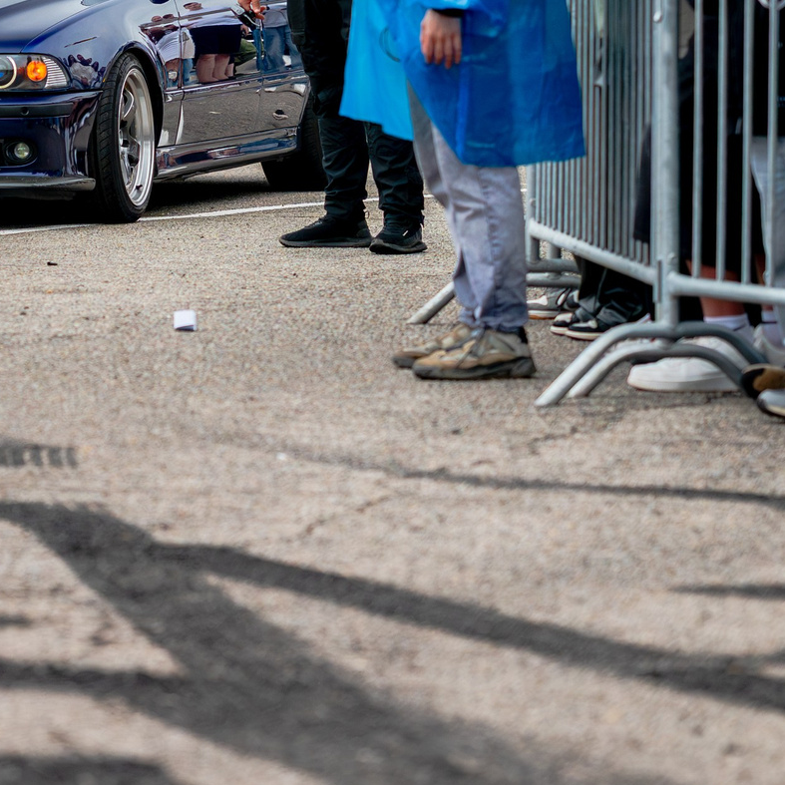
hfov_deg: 7.4
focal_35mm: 235
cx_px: -55
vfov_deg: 7.4
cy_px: 6
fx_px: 6029
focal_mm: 85
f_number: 2.5
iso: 800
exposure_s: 1/250
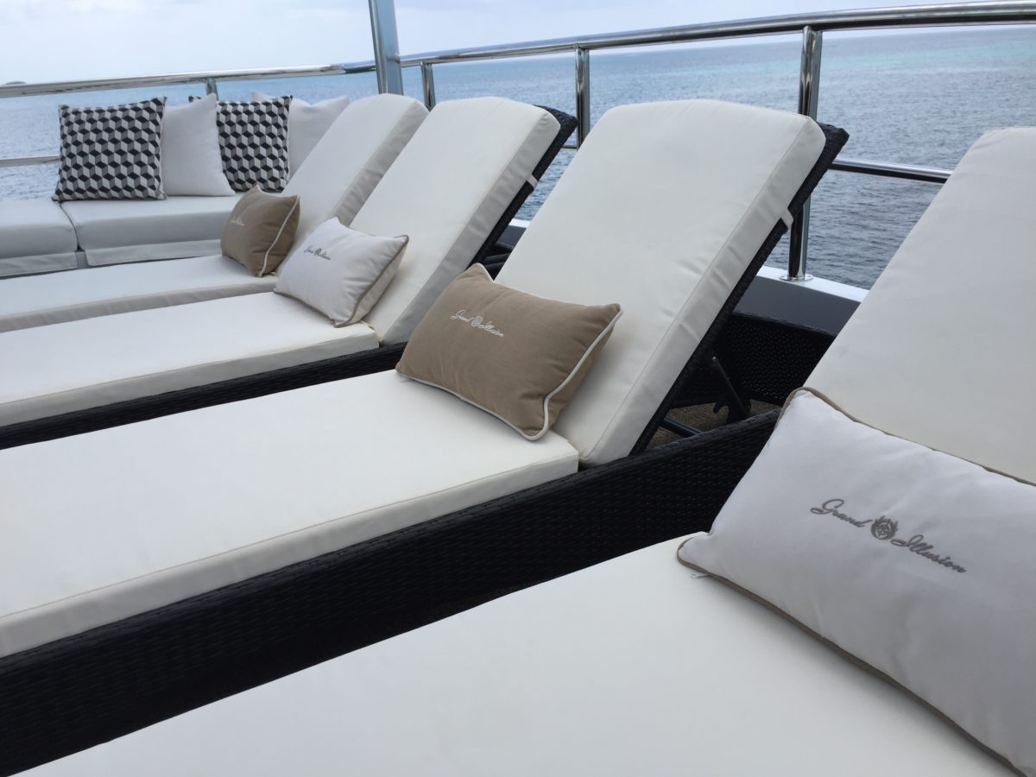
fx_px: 868
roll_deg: +3.6
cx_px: 518
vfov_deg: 48.2
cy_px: 388
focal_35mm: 29
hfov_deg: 61.7
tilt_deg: -19.2
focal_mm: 4.15
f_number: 2.2
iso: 32
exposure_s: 1/1883
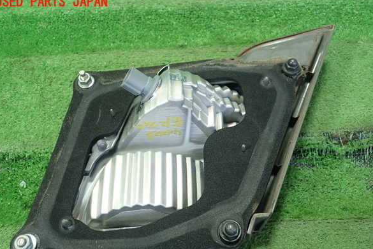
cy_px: 138
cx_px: 183
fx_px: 332
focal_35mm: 32
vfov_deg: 41.1
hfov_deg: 58.7
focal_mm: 5.5
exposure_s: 1/125
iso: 400
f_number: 2.3
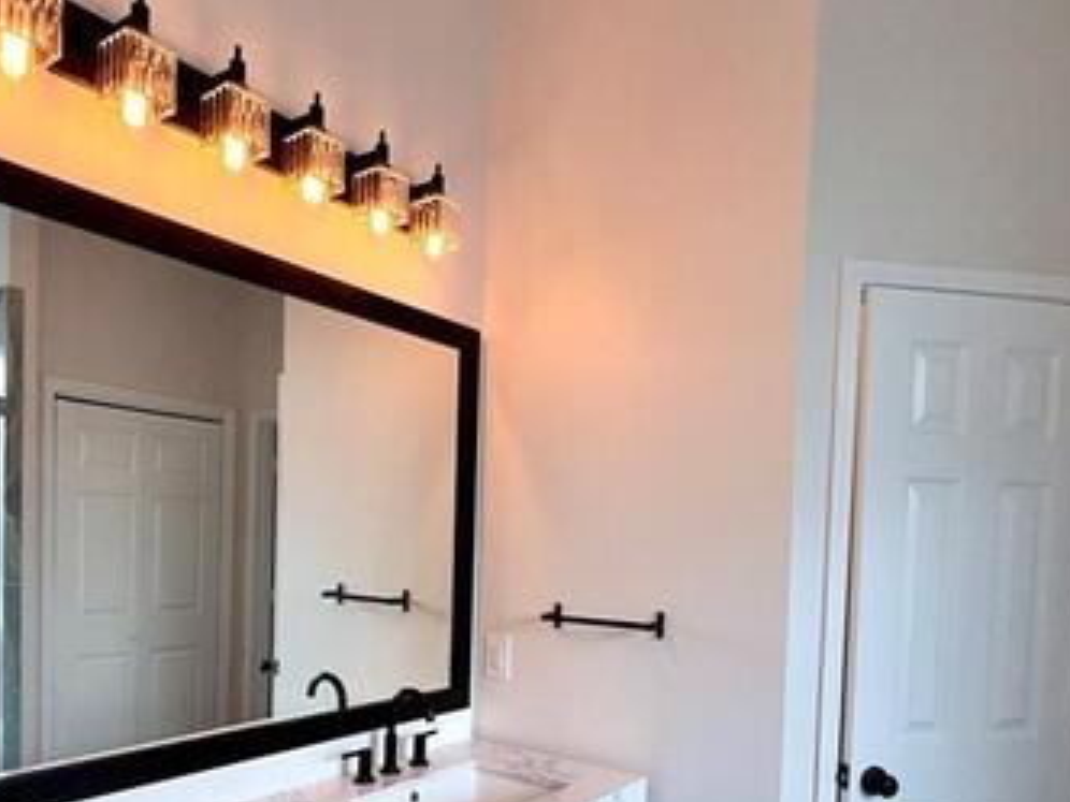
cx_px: 471
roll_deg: -1.4
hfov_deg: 65.1
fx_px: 835
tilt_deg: -2.3
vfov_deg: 50.0
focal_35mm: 27
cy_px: 564
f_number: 2.2
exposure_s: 1/120
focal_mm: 2.22
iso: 20
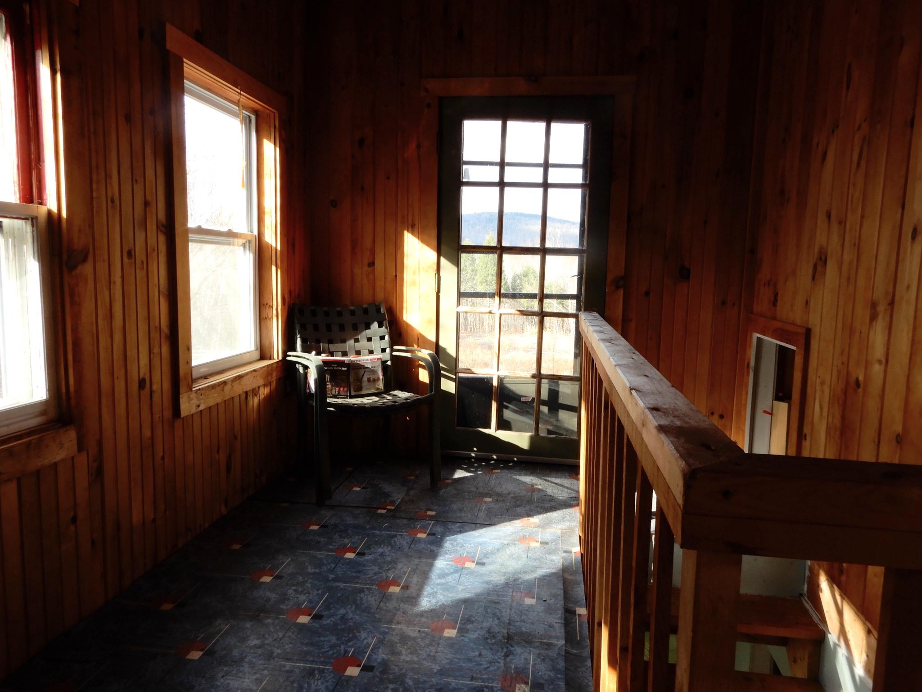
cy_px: 346
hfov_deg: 71.6
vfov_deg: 56.8
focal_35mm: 24
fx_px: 639
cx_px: 461
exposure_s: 1/30
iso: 80
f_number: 6.3
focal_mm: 4.3
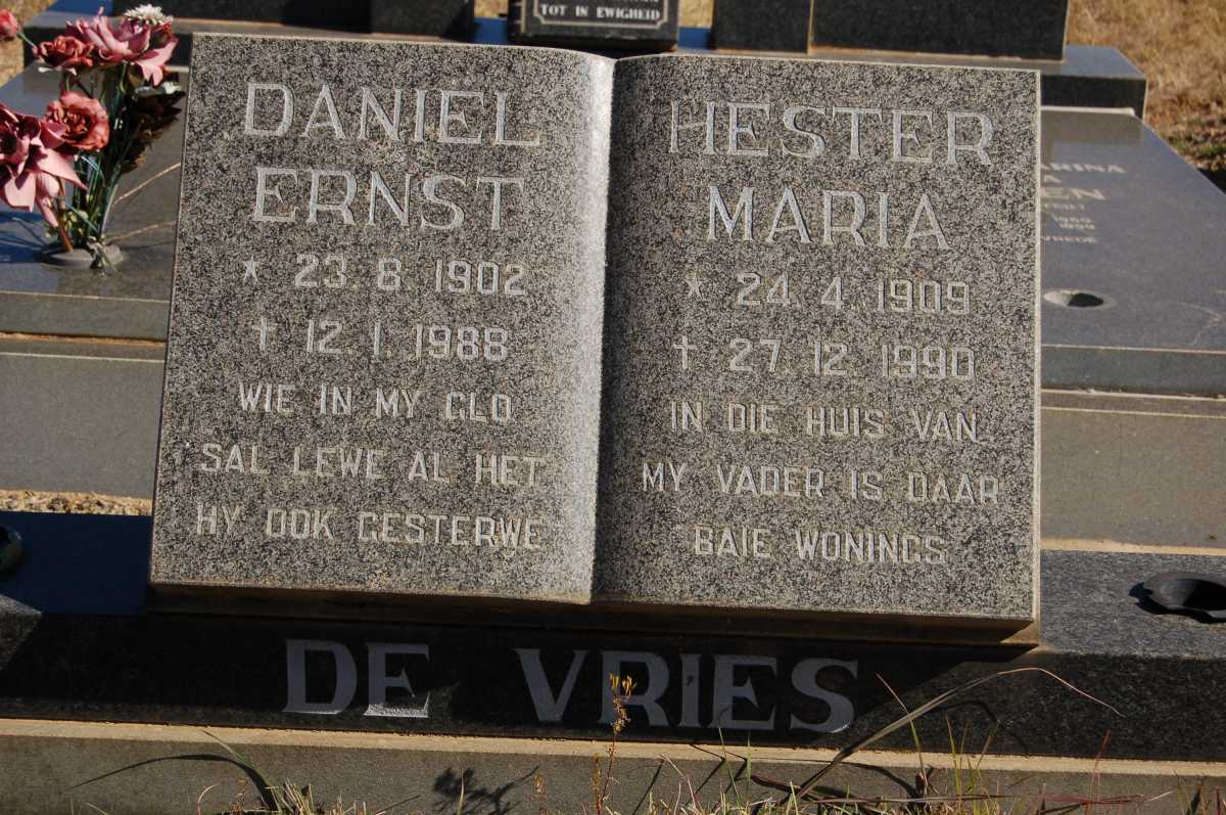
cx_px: 613
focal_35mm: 69
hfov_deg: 29.3
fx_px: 2347
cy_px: 408
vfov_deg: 19.7
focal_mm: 46
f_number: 6.3
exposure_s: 1/500
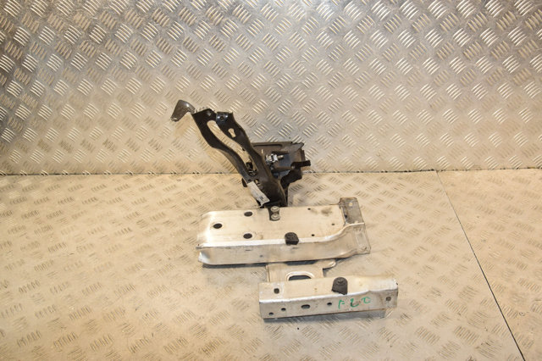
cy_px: 180
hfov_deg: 59.5
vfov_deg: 41.7
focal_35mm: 32
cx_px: 271
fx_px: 474
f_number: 7.1
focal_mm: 21
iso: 800
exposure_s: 1/200
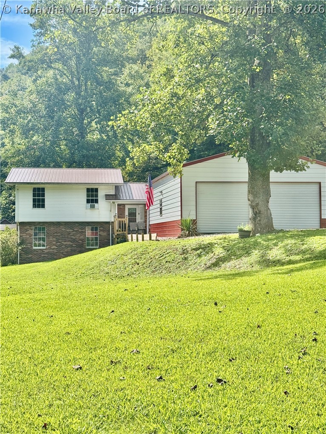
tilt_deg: +1.6
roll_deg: +1.9
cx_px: 163
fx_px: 602
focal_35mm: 48
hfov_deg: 30.3
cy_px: 217
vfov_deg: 39.6
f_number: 1.78
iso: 64
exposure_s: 1/2179
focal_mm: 6.76
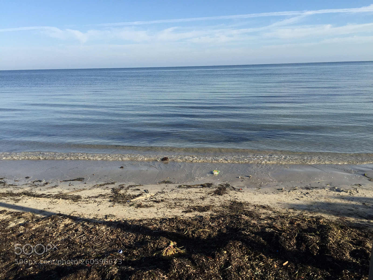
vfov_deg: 48.2
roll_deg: -0.4
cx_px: 186
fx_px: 312
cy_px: 140
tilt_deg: -13.0
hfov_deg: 61.7
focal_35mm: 29
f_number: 2.2
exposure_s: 1/1721
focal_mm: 4.15
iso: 32
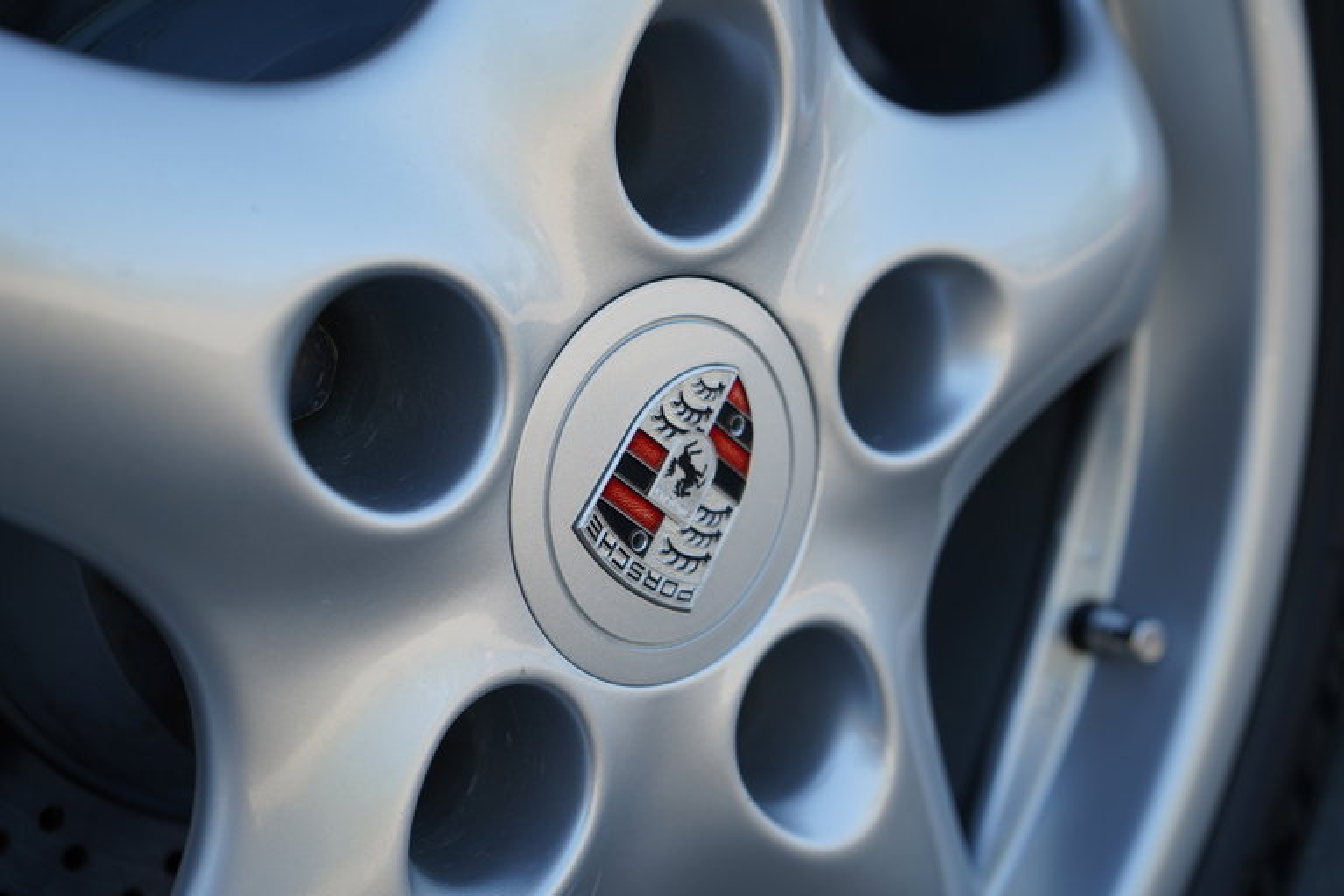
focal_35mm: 52
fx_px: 1941
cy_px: 448
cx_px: 672
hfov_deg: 38.2
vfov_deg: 26.0
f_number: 5.6
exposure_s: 1/80
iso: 100
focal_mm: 52
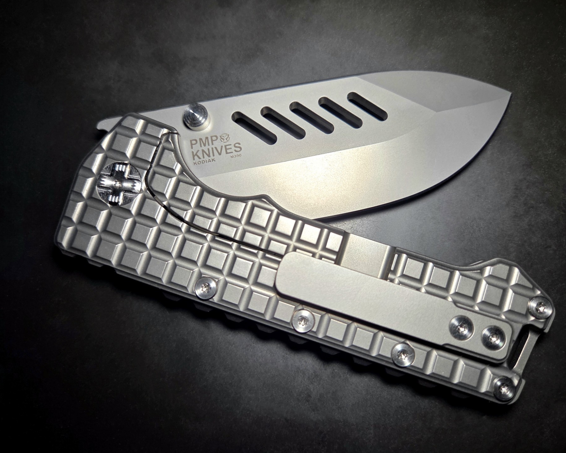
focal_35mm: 24
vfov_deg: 58.8
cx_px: 301
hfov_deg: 70.2
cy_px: 227
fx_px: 402
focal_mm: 5.4
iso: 125
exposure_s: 1/62.1
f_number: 1.8
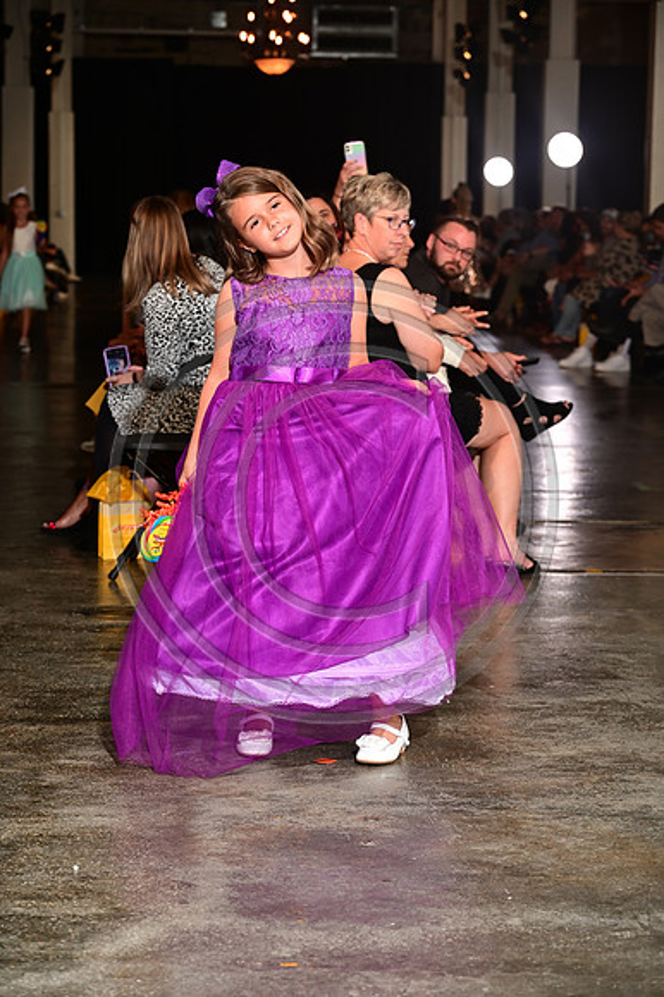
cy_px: 498
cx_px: 332
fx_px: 2548
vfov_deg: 22.2
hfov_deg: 14.8
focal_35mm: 92
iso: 1000
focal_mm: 92
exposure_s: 1/125
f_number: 6.3
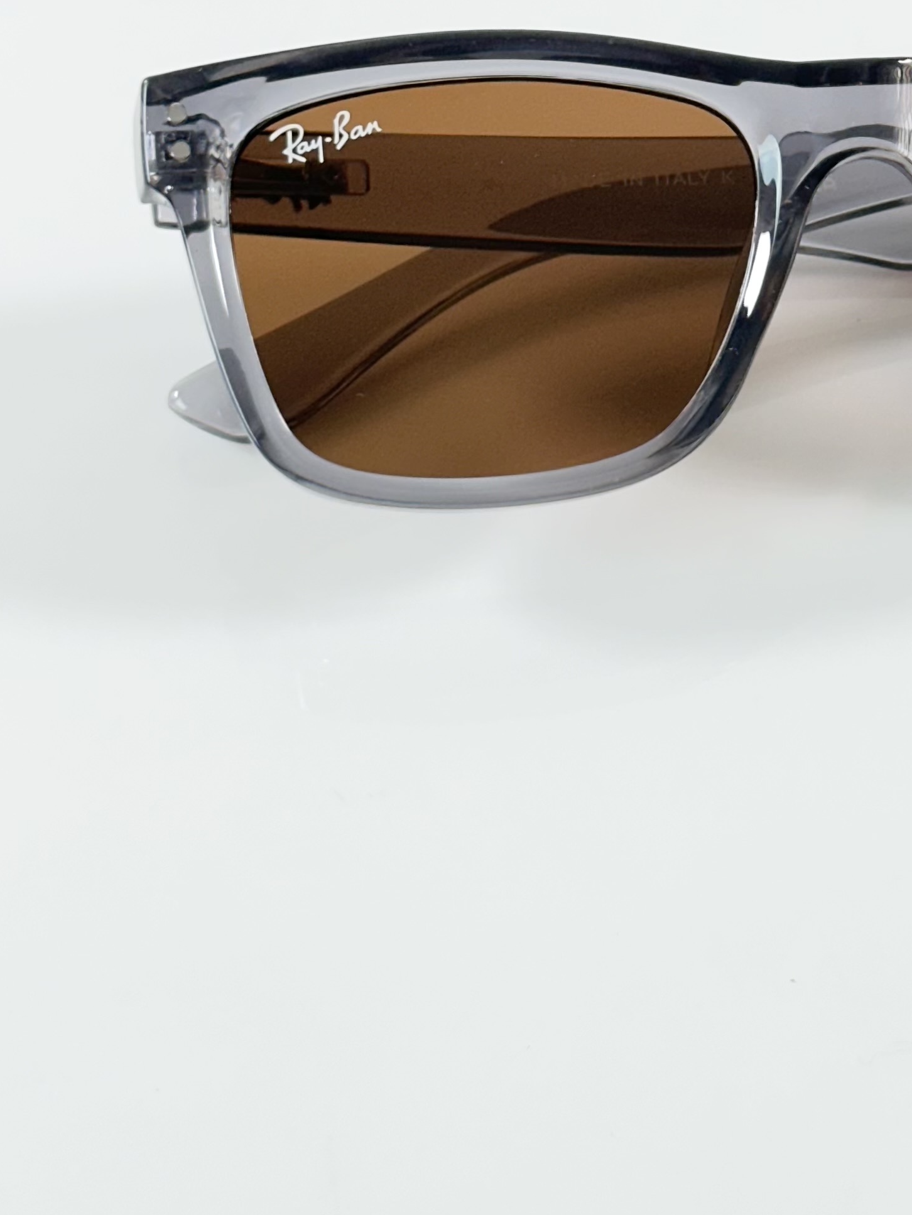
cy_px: 278
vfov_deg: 19.5
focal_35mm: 100
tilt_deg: -42.7
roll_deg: +2.4
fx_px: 3512
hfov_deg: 14.7
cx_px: 797
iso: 64
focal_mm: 6.86
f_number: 1.78
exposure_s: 1/100
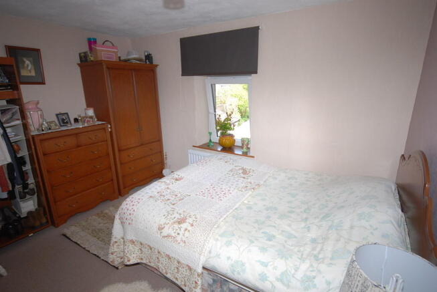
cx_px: 218
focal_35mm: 18
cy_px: 146
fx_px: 219
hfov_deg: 89.9
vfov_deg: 67.5
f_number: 5
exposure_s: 1/60
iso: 200
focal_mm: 12
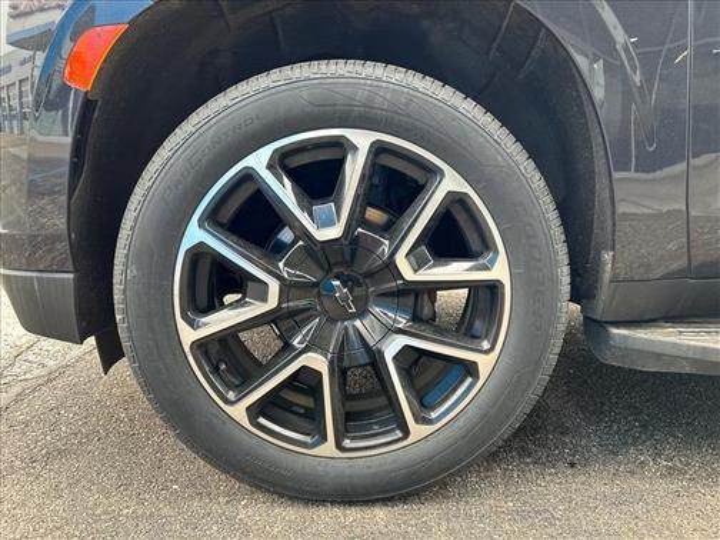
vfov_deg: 53.1
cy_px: 270
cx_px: 360
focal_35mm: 26
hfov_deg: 67.3
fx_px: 541
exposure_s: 1/121
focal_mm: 5.7
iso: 100
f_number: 1.5
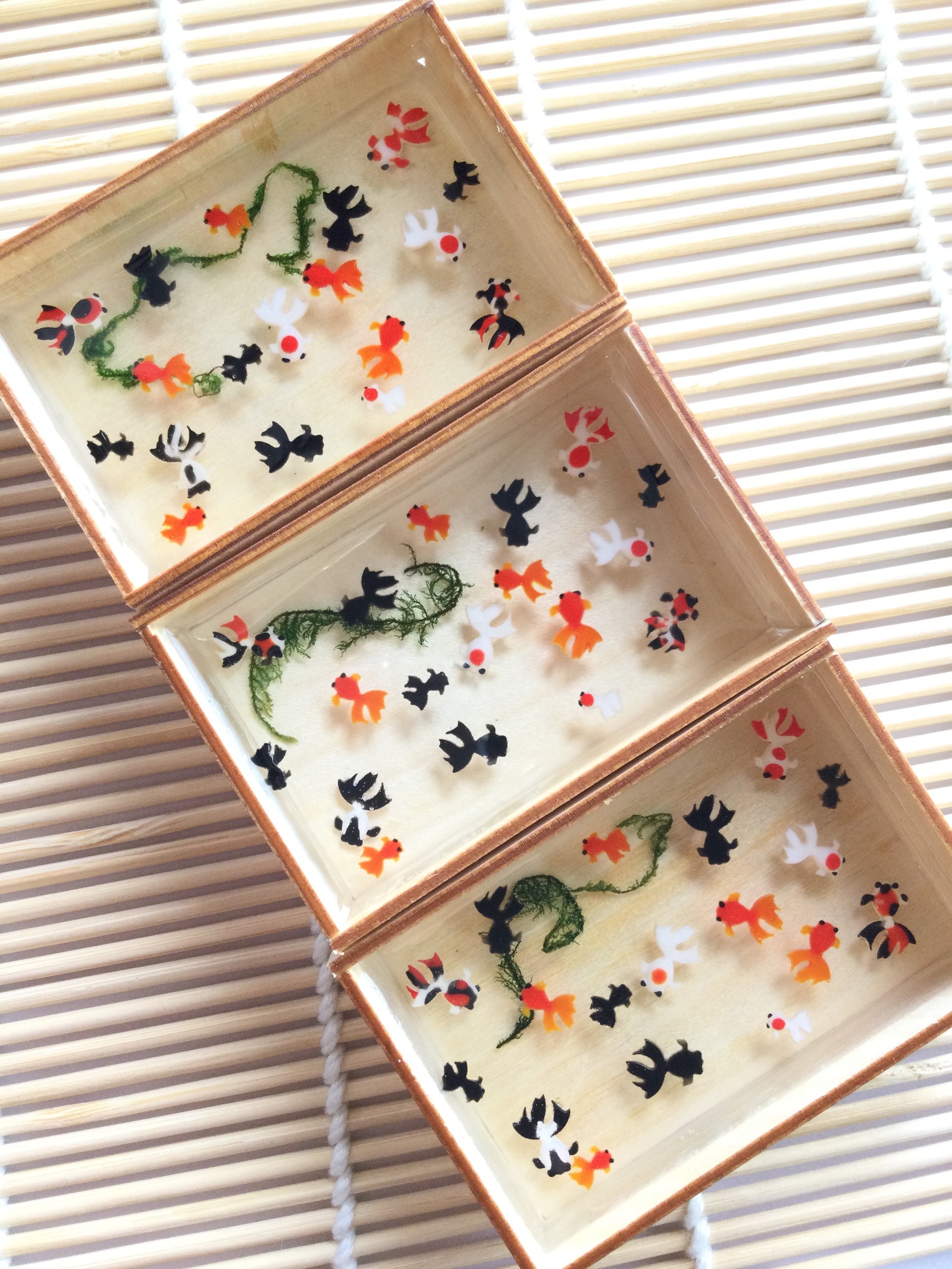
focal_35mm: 31
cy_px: 634
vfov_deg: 58.3
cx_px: 476
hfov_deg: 45.4
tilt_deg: -87.8
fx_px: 1137
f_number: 2.4
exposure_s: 1/30
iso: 64
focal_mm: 3.3
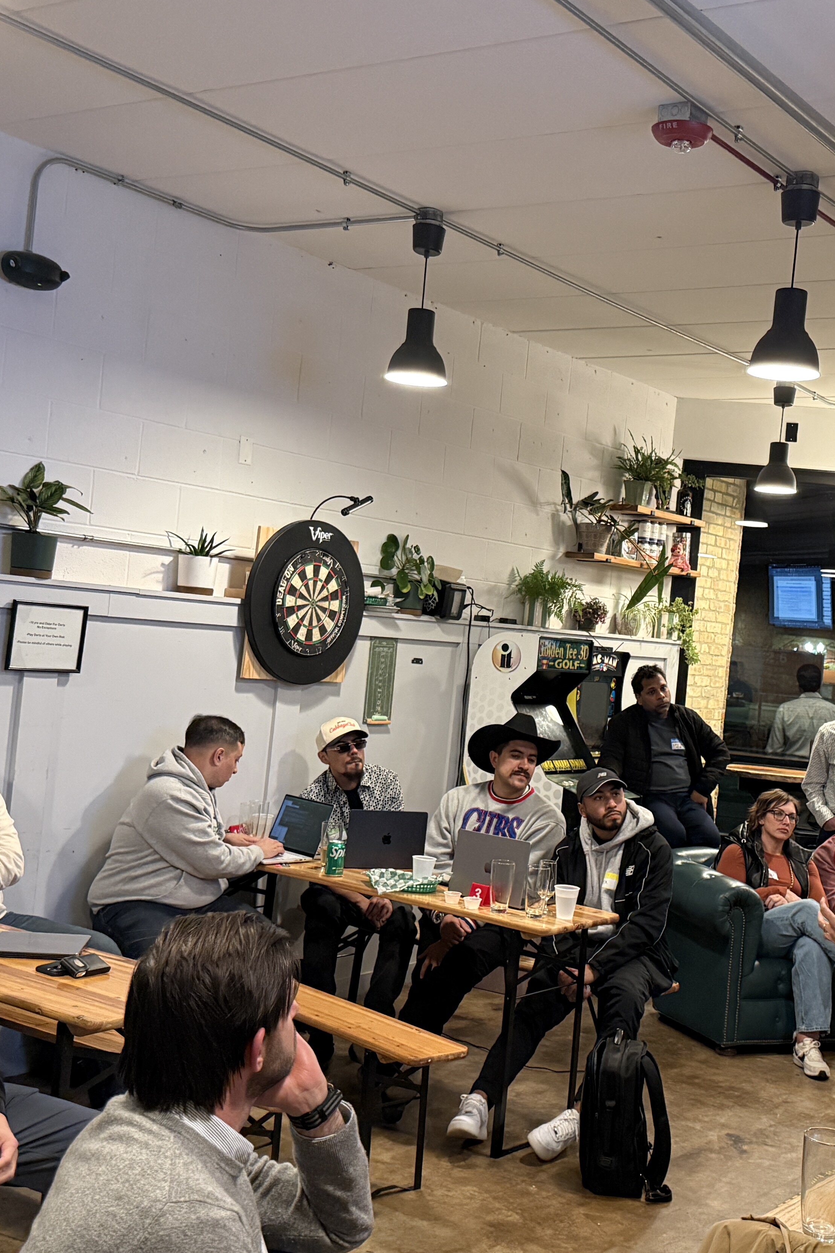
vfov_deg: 45.4
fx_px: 1496
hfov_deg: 30.9
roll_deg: -5.4
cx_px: 570
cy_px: 606
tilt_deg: +0.6
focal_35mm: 43
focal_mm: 6.76
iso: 640
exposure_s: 1/40
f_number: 1.78
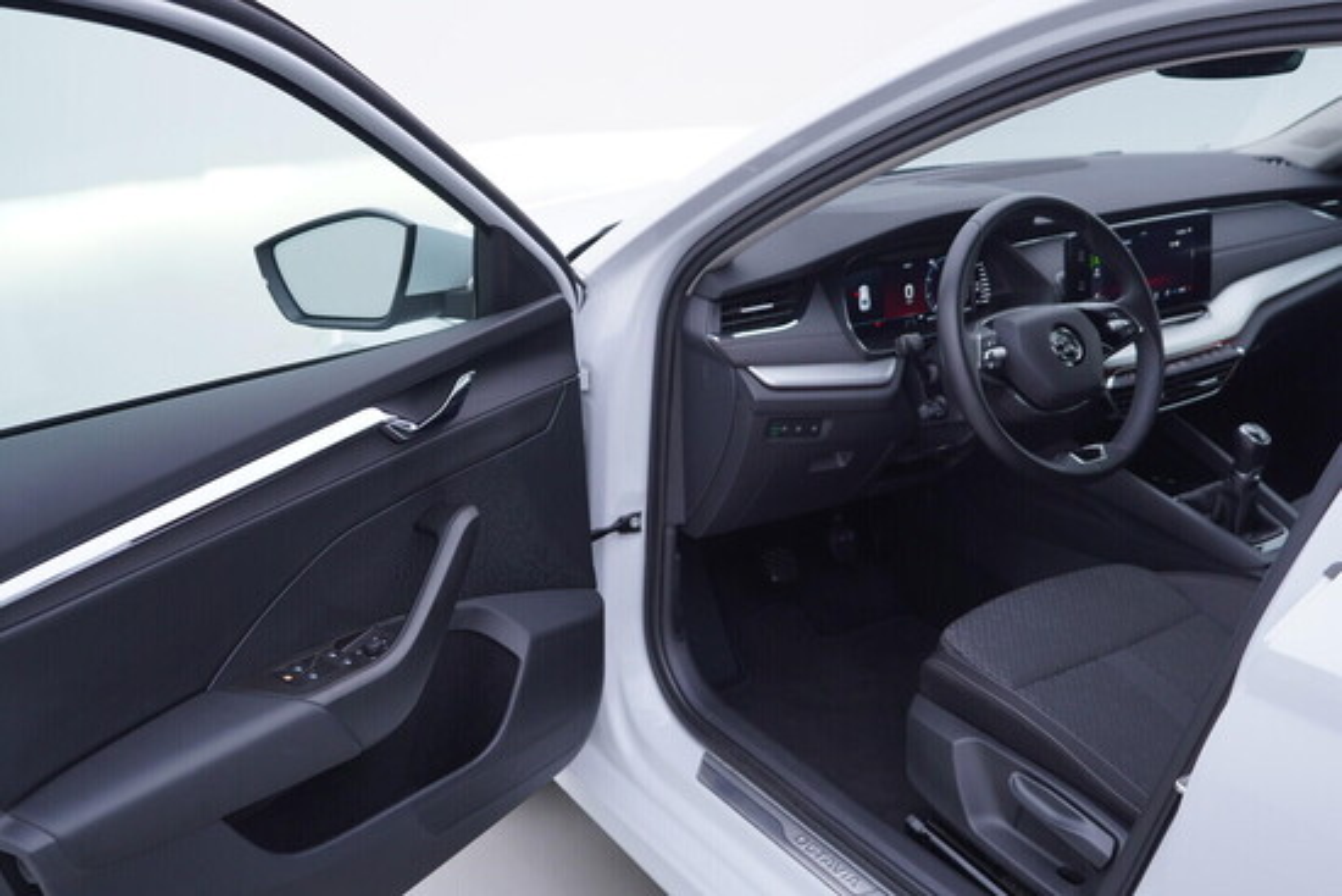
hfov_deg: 53.1
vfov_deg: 36.9
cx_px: 671
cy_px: 448
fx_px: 1342
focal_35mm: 36
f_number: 3.5
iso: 125
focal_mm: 24
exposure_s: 1/60
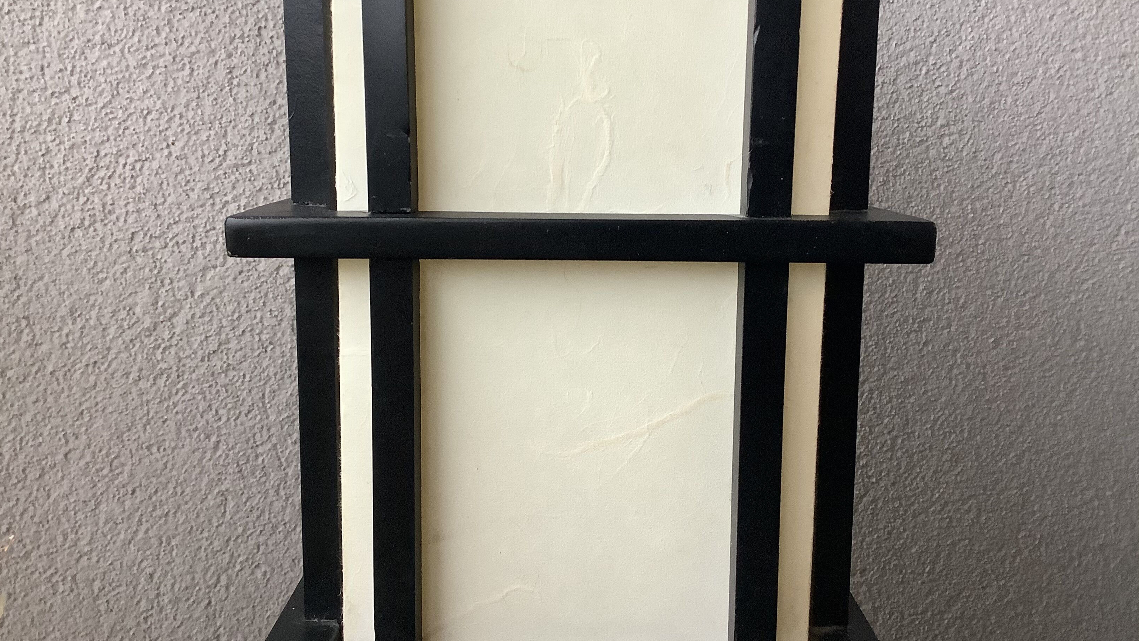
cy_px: 274
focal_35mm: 34
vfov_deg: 34.6
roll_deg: -1.0
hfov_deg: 58.0
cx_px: 570
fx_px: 1027
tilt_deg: -6.6
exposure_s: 1/50
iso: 200
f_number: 2.4
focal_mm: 3.3
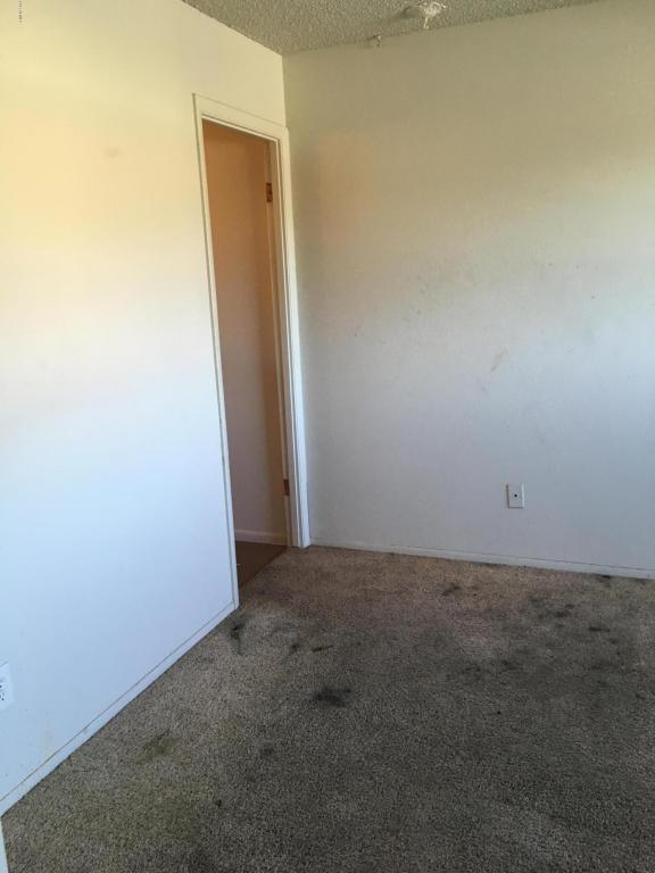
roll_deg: +2.4
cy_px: 436
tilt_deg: -12.3
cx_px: 328
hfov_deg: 48.2
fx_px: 732
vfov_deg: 61.7
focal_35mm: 29
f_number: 2.2
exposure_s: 1/30
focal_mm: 4.15
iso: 32
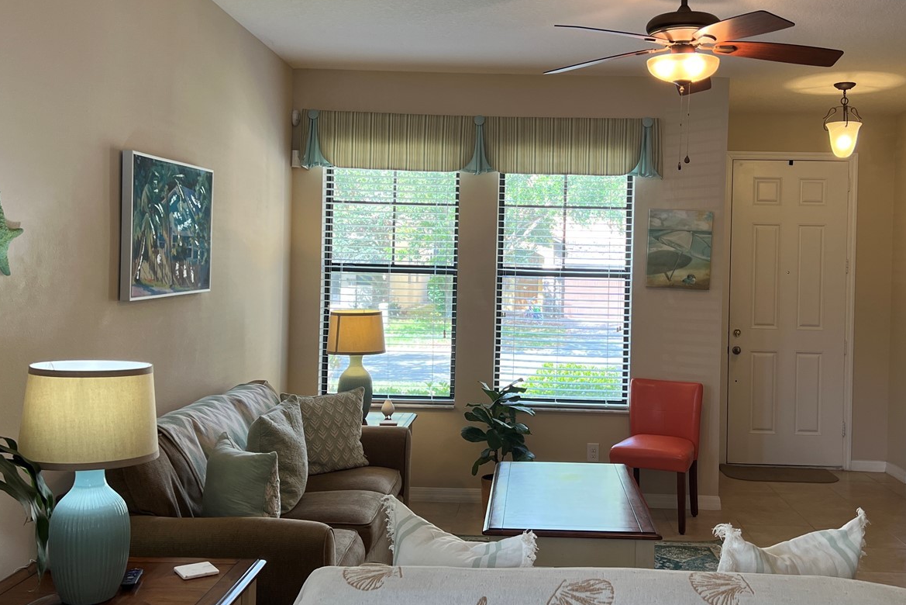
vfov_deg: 35.9
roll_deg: -0.7
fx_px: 931
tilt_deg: +0.1
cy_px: 281
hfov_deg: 51.7
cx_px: 512
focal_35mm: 37
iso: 80
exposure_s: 1/120
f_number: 1.5
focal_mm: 5.7
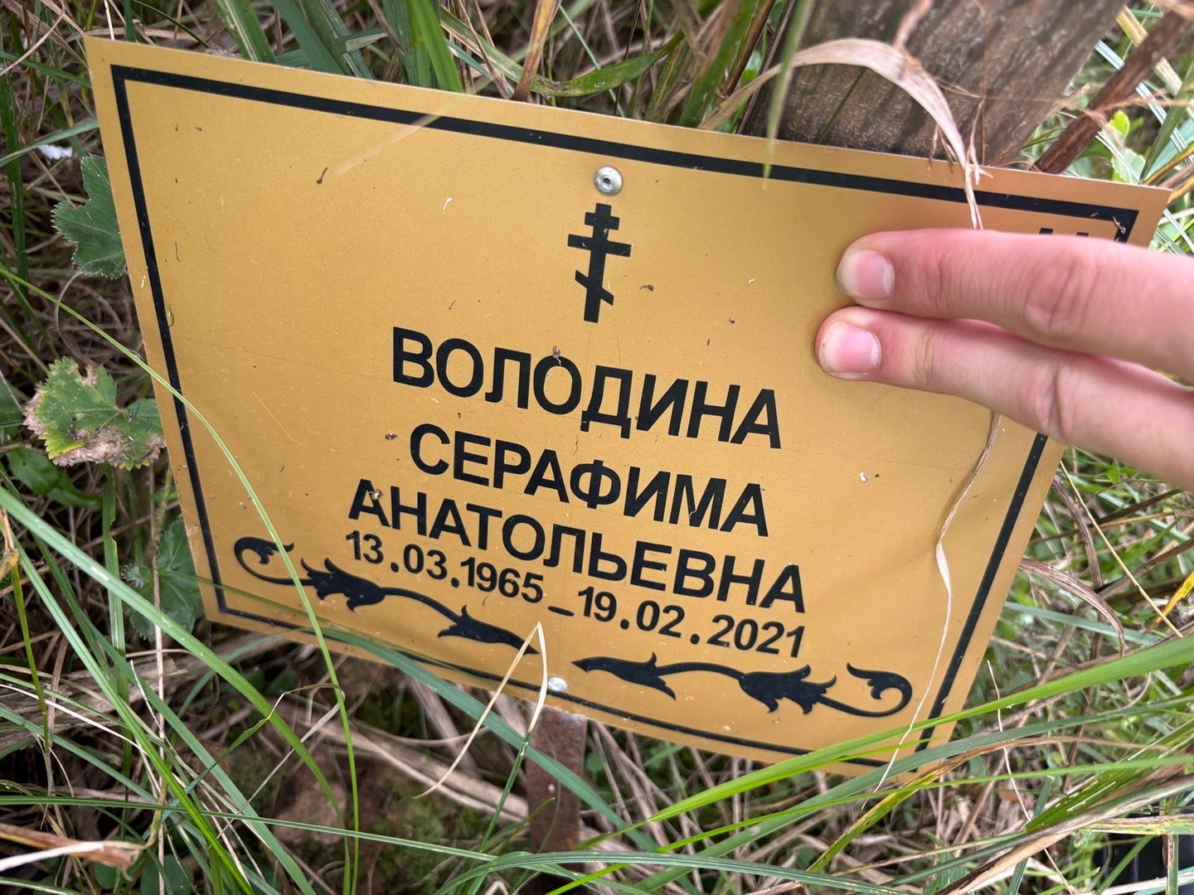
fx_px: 897
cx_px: 597
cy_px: 448
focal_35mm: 26
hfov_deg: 67.3
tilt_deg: -54.2
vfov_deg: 53.1
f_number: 1.6
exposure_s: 1/121
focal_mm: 5.96
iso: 64
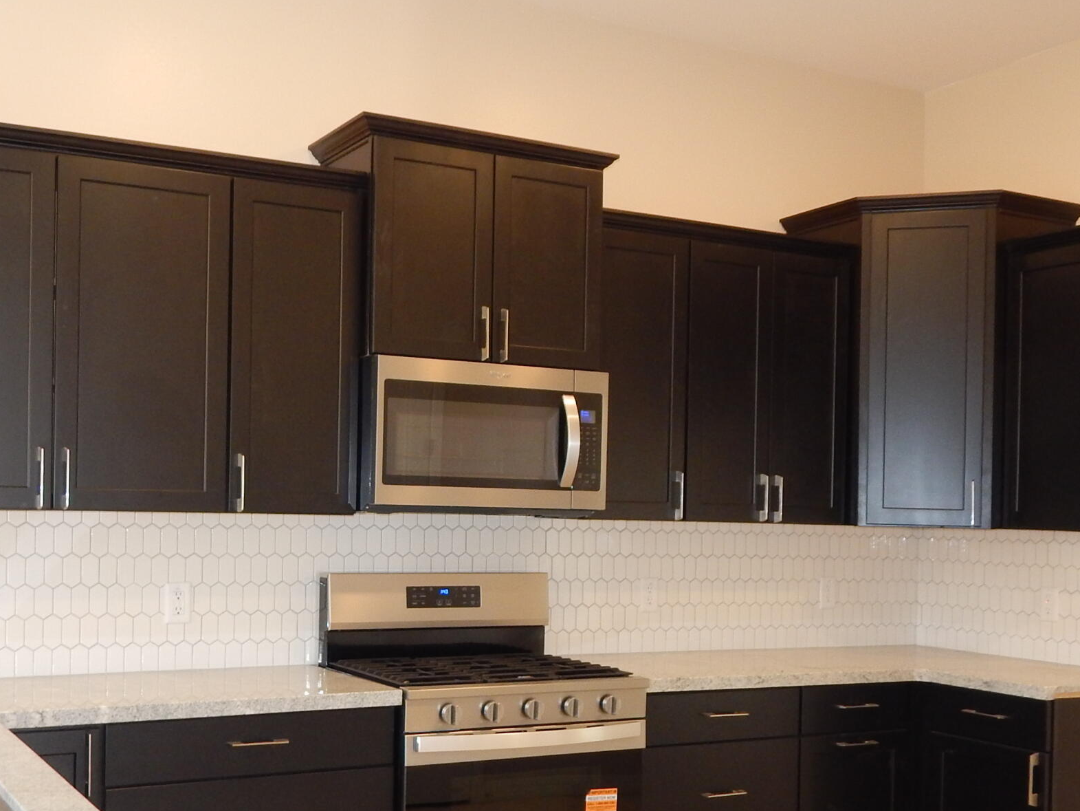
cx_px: 477
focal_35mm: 42
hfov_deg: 44.7
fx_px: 1311
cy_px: 519
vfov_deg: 34.1
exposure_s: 1/30
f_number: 3
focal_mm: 4
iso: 180
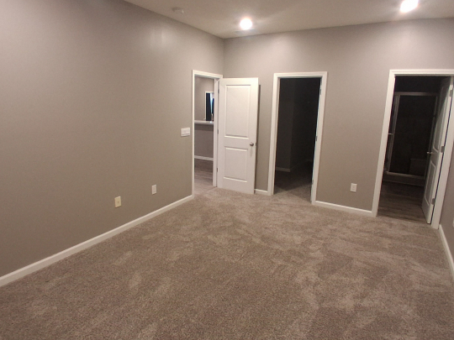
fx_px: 275
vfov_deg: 63.4
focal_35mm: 21
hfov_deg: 79.0
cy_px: 159
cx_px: 225
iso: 400
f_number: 2.2
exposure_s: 1/40
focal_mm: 1.4
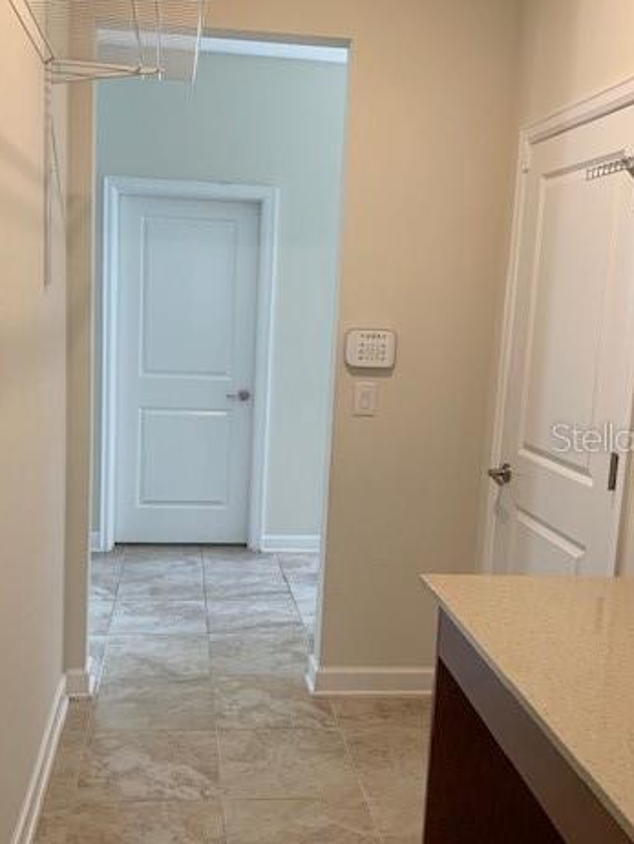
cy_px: 437
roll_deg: -1.1
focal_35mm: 36
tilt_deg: -9.9
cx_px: 285
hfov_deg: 39.6
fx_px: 878
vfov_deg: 51.3
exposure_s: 1/60
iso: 125
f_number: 1.8
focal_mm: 4.25
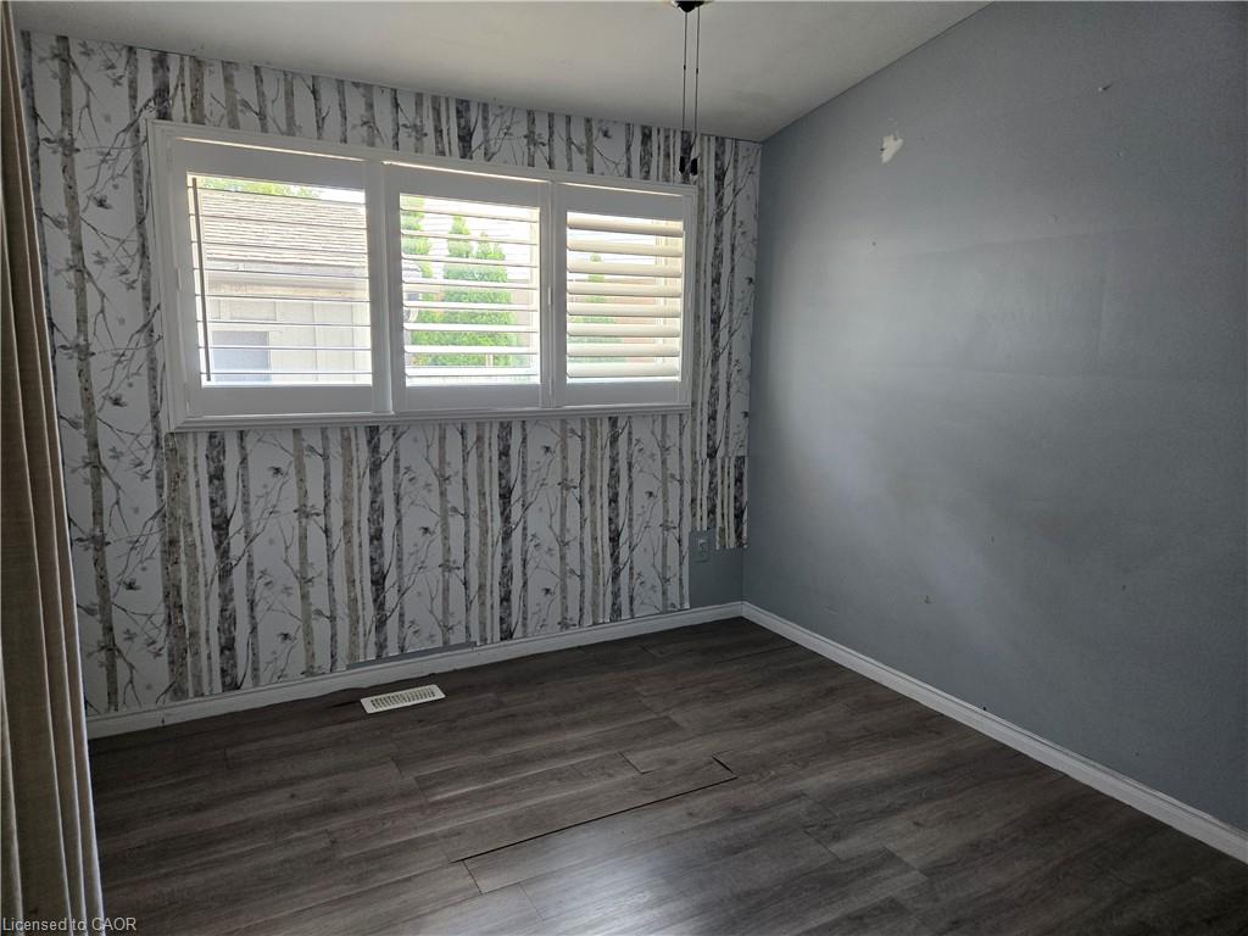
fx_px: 829
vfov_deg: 58.9
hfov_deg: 73.9
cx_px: 624
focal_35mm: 23
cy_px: 468
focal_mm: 5.4
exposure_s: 1/180
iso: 160
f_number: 1.8
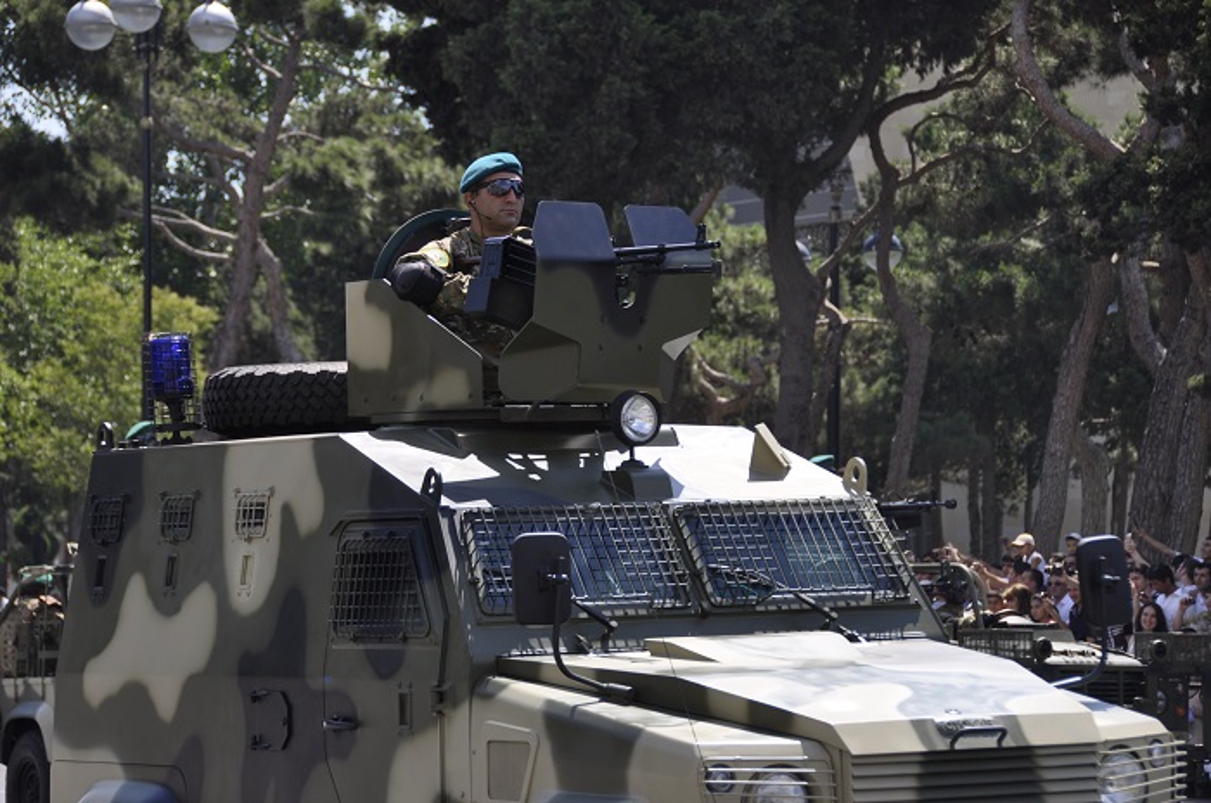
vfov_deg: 10.1
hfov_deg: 15.2
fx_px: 4533
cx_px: 606
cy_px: 402
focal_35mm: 135
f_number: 5.3
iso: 200
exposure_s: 1/640
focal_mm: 90
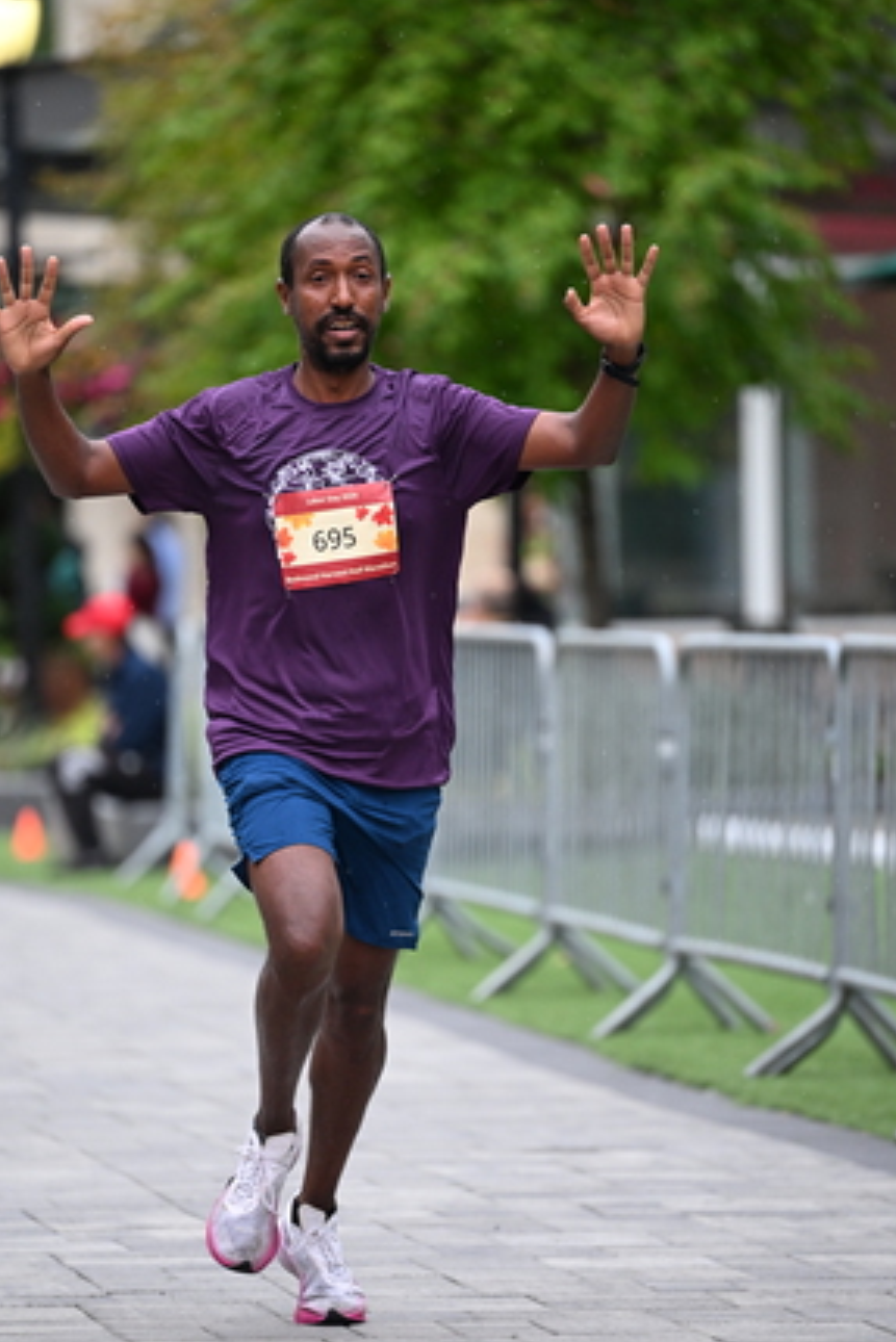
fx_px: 9549
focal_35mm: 256
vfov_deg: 8.0
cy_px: 746
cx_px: 361
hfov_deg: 5.4
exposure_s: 1/1600
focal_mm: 200
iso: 1250
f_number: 2.8
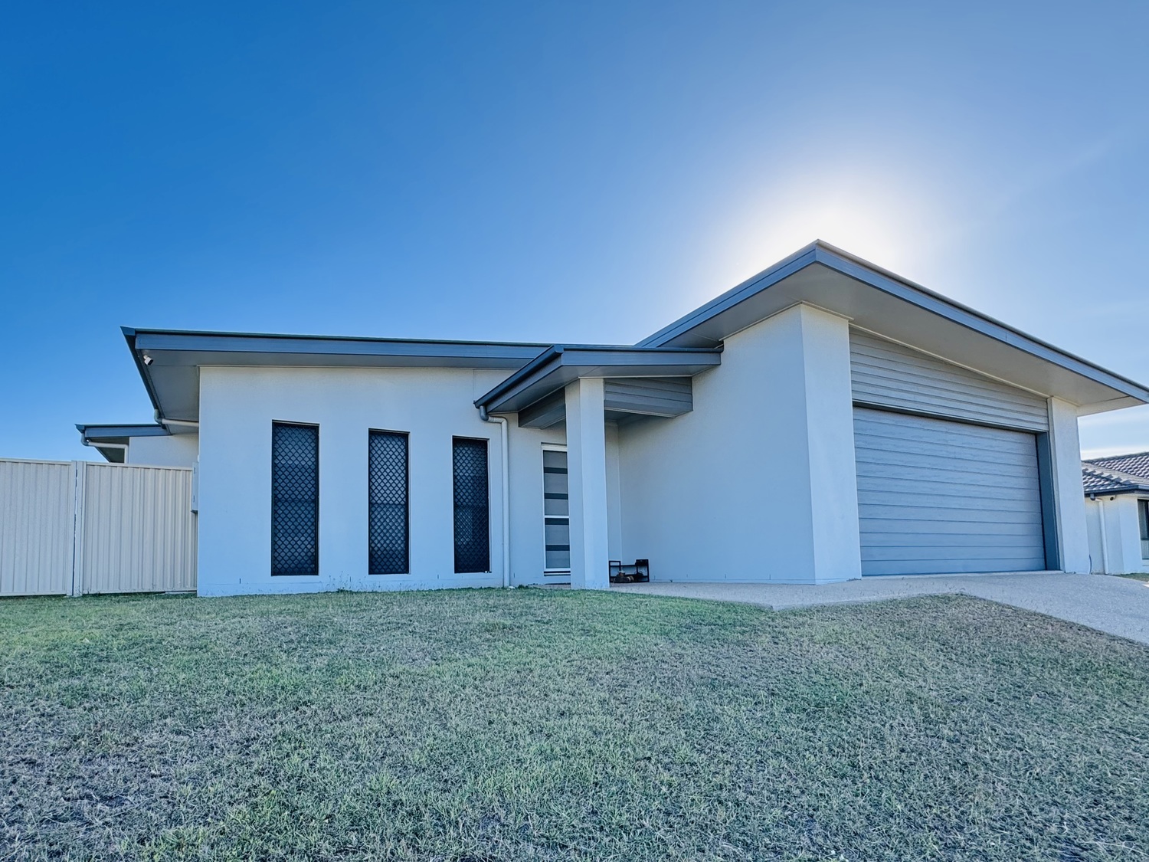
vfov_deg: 85.7
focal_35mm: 14
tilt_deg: +4.2
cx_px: 574
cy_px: 431
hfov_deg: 102.1
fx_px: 465
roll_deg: +1.3
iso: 40
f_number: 2.2
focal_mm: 2.22
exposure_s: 1/421
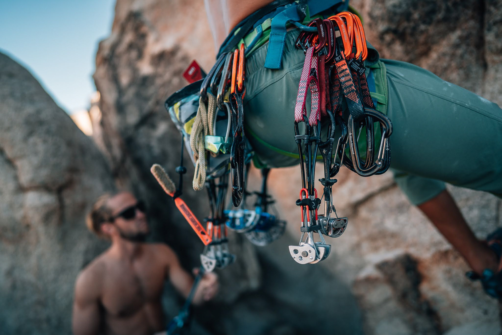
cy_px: 168
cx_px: 251
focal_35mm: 24
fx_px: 335
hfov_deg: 73.7
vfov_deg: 53.2
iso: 50
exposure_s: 1/800
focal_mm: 24
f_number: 1.4
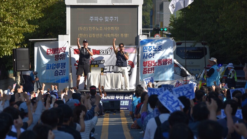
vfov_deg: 6.0
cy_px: 64
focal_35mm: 201
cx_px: 109
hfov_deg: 10.7
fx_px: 1317
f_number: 6.3
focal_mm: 170
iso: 200
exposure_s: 1/640
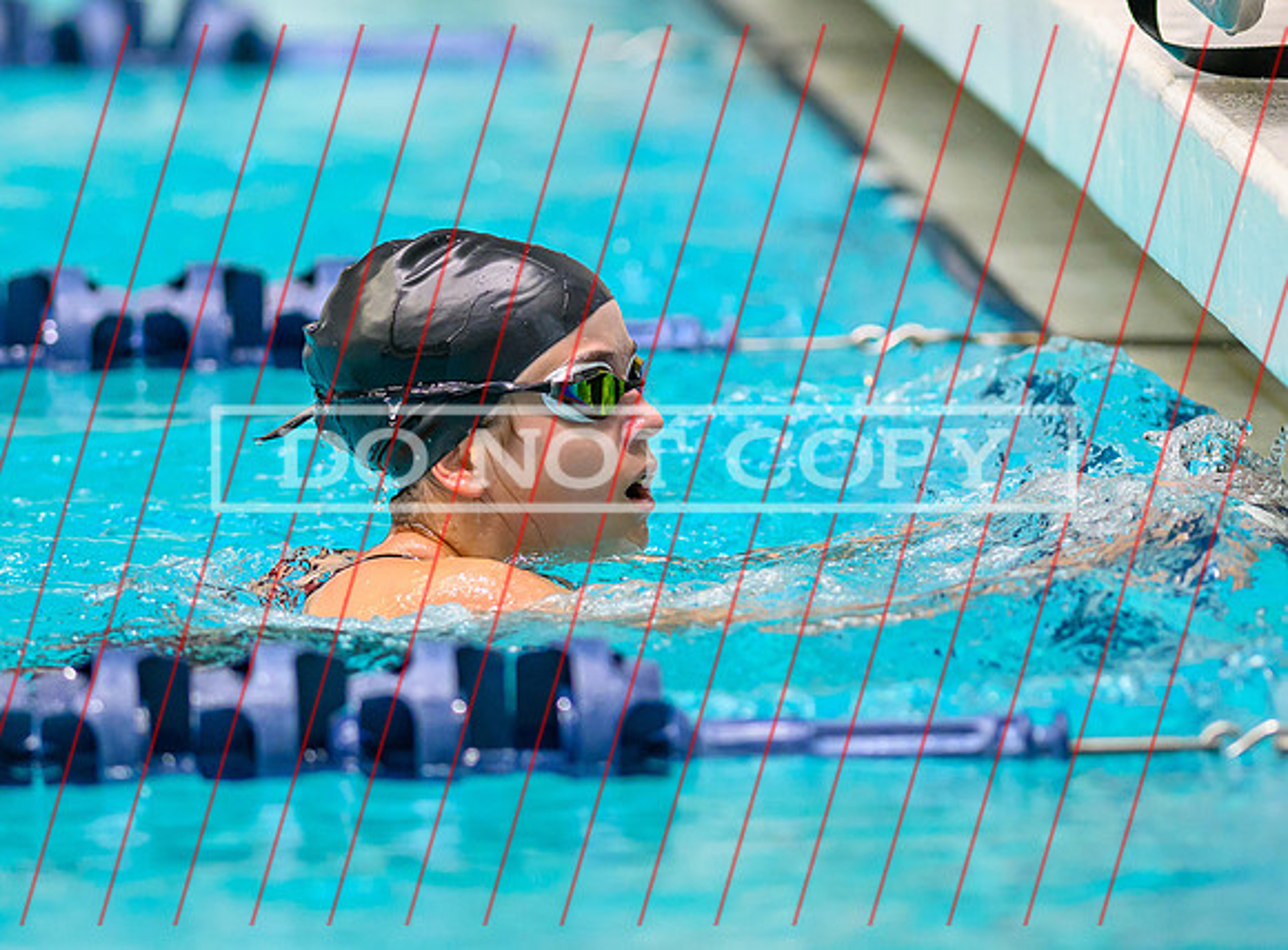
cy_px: 490
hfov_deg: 3.5
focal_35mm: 575
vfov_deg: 2.6
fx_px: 21255
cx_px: 582
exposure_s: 1/800
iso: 2000
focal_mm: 300
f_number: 2.8
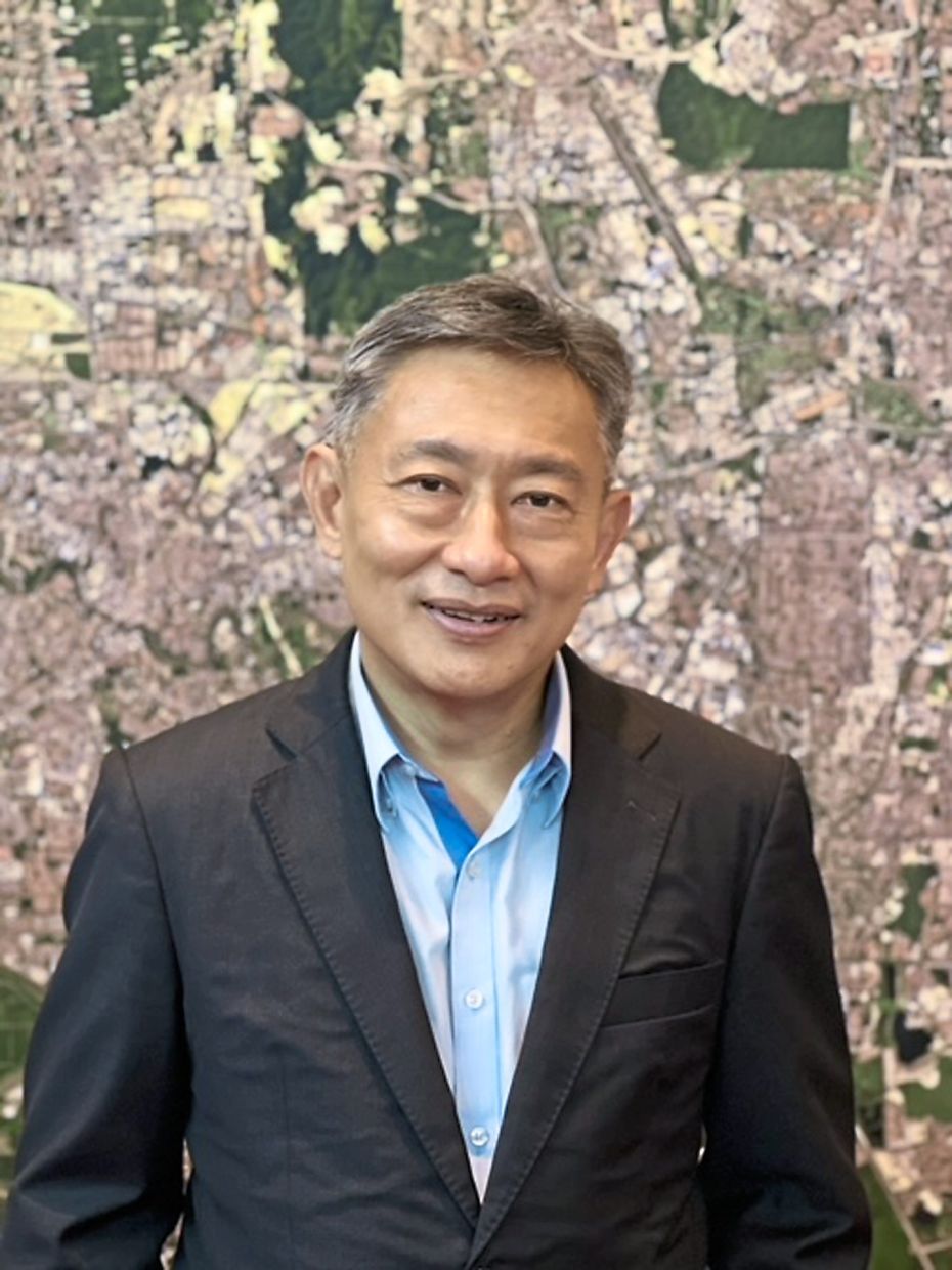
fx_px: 2824
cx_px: 476
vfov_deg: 25.3
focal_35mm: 77
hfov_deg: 19.1
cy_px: 635
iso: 320
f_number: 2.8
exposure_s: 1/20
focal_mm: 9
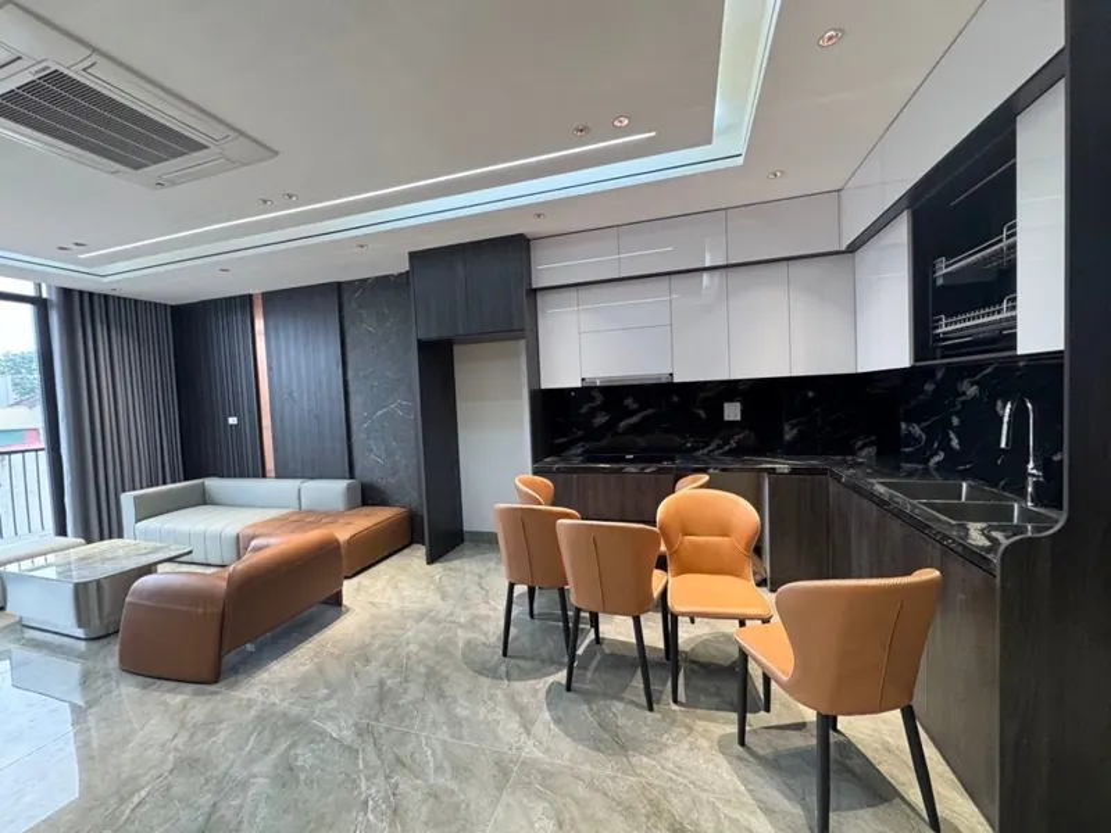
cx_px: 556
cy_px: 416
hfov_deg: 102.1
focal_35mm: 14
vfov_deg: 85.7
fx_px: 449
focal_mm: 2.22
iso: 160
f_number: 2.2
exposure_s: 1/50
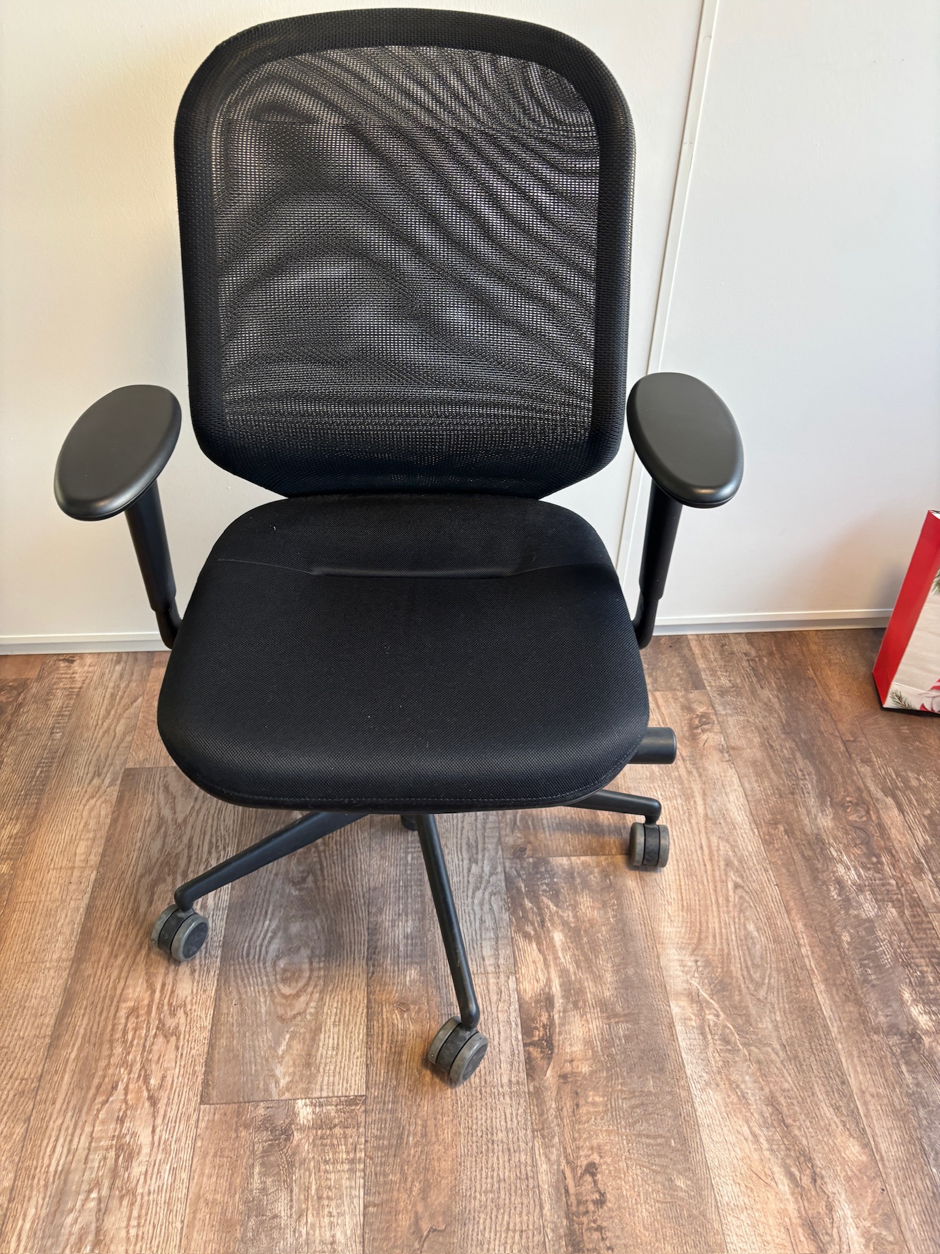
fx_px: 941
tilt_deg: -40.4
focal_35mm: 26
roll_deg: -2.5
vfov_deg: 67.3
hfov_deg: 53.1
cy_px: 627
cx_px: 470
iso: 160
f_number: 1.6
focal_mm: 5.96
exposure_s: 1/50
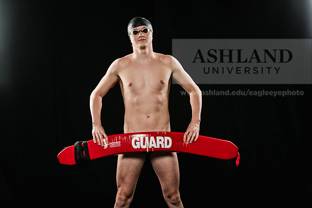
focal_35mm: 102
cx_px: 156
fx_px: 884
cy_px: 104
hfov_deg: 20.0
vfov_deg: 13.4
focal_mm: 102
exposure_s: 1/250
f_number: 6.3
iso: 320
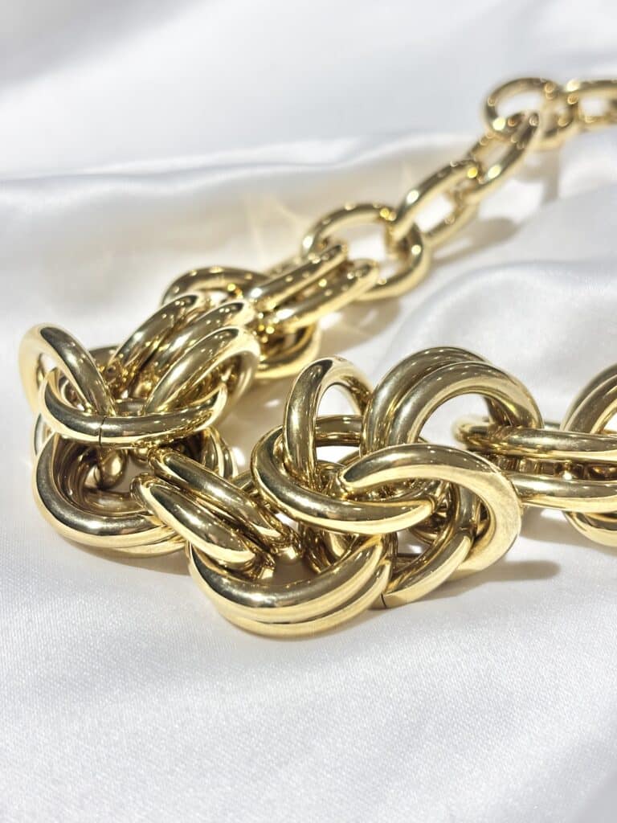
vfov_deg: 36.8
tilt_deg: -35.4
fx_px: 1236
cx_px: 308
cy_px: 412
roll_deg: +3.4
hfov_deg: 28.0
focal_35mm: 52
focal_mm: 5.96
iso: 32
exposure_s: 1/231
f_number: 1.6
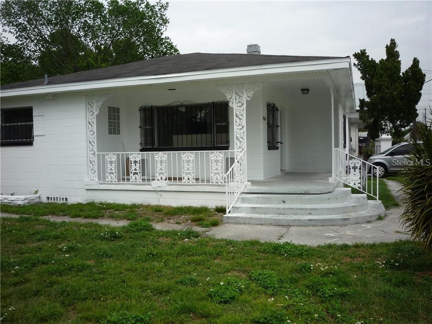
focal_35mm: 32
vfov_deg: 44.2
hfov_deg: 56.8
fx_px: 399
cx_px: 216
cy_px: 162
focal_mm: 5.2
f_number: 5.6
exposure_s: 1/400
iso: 100
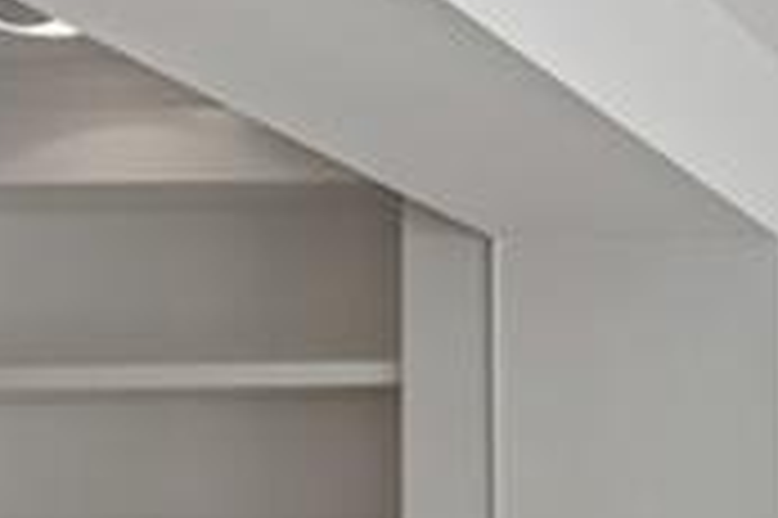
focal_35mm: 83
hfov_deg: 17.7
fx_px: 1792
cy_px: 714
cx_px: 1529
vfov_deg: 15.5
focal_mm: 14
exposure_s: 1/15
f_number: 8
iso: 100
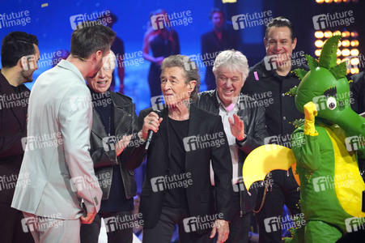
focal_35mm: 200
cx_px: 182
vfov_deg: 6.9
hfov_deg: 10.3
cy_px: 122
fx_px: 2026
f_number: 5.6
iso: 3200
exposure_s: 1/160
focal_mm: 200
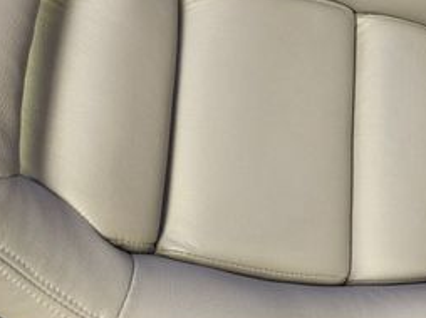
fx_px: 713
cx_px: 465
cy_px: 67
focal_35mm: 58
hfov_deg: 30.0
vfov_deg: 24.8
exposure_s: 1/30
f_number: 1.7
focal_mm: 6.3
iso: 500
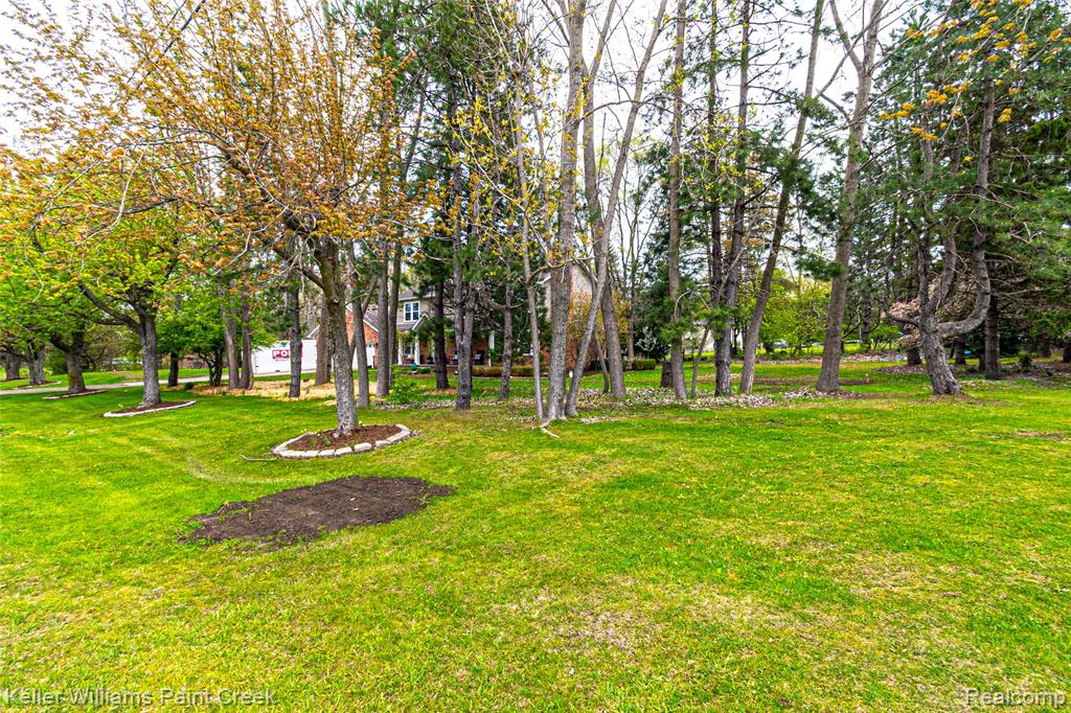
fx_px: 446
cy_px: 356
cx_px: 536
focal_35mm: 15
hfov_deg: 100.4
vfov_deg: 77.3
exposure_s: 1/50
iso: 160
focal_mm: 10
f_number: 14
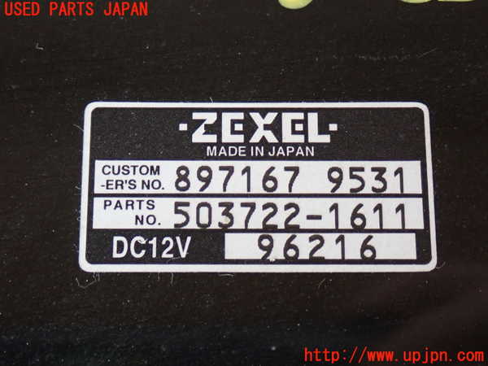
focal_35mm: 71
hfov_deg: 27.4
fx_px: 1001
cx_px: 244
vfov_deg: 20.7
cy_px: 183
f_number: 3.9
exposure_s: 1/30
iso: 800
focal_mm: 12.73
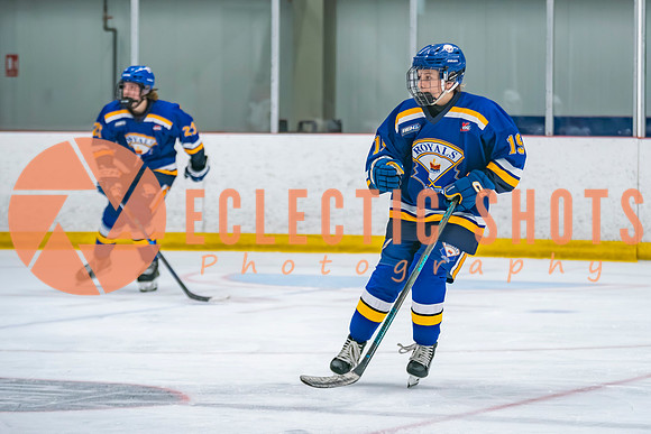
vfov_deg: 7.3
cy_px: 160
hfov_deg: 11.0
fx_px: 3384
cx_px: 377
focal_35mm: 187
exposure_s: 1/640
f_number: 2.8
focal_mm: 123
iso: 2000
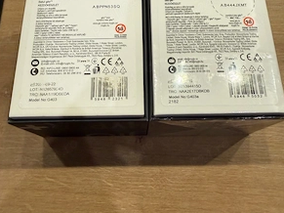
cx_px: 142
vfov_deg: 42.9
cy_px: 99
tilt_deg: -68.7
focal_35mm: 33
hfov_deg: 55.4
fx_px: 271
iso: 250
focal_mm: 2.22
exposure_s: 1/62
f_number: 2.2
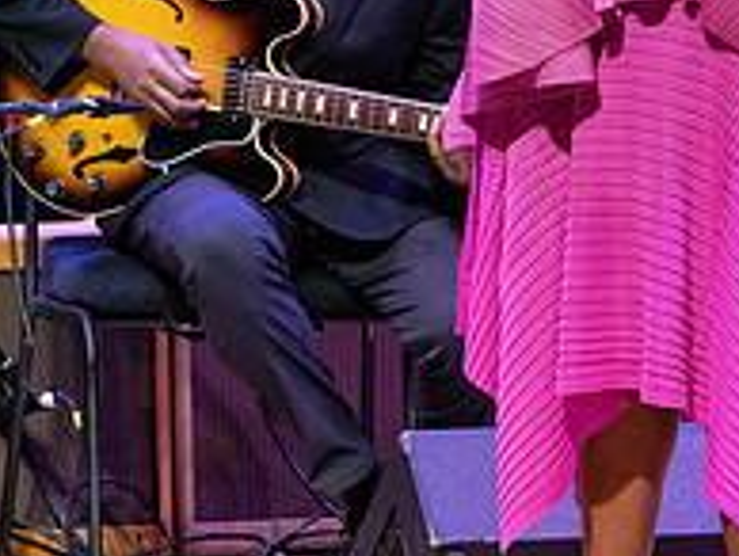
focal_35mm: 1059
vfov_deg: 1.4
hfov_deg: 1.9
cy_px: 63
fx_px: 22636
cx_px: 312
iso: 4000
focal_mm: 318
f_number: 8
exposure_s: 1/320
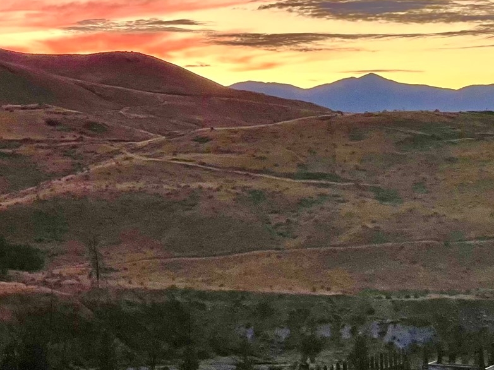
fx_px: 1869
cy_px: 157
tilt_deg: +0.9
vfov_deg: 11.3
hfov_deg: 14.9
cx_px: 66
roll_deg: -0.2
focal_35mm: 131
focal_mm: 7.5
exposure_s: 1/99
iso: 160
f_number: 2.2
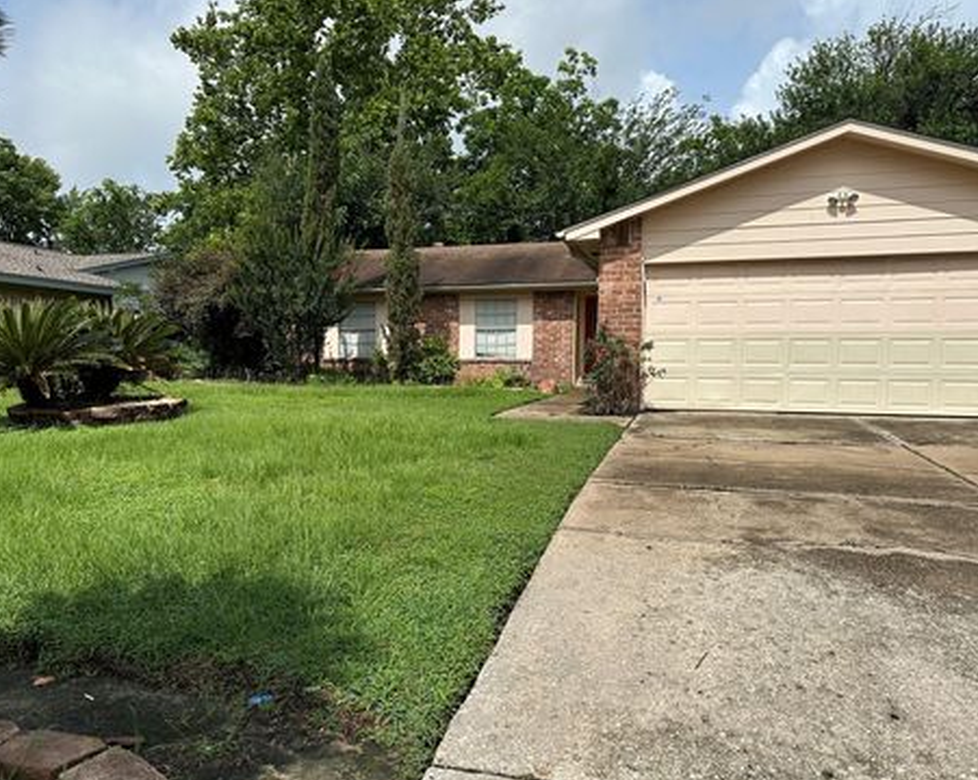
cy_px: 389
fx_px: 752
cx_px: 447
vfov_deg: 54.9
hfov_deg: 66.0
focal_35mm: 26
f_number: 1.78
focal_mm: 6.86
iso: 80
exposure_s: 1/7576
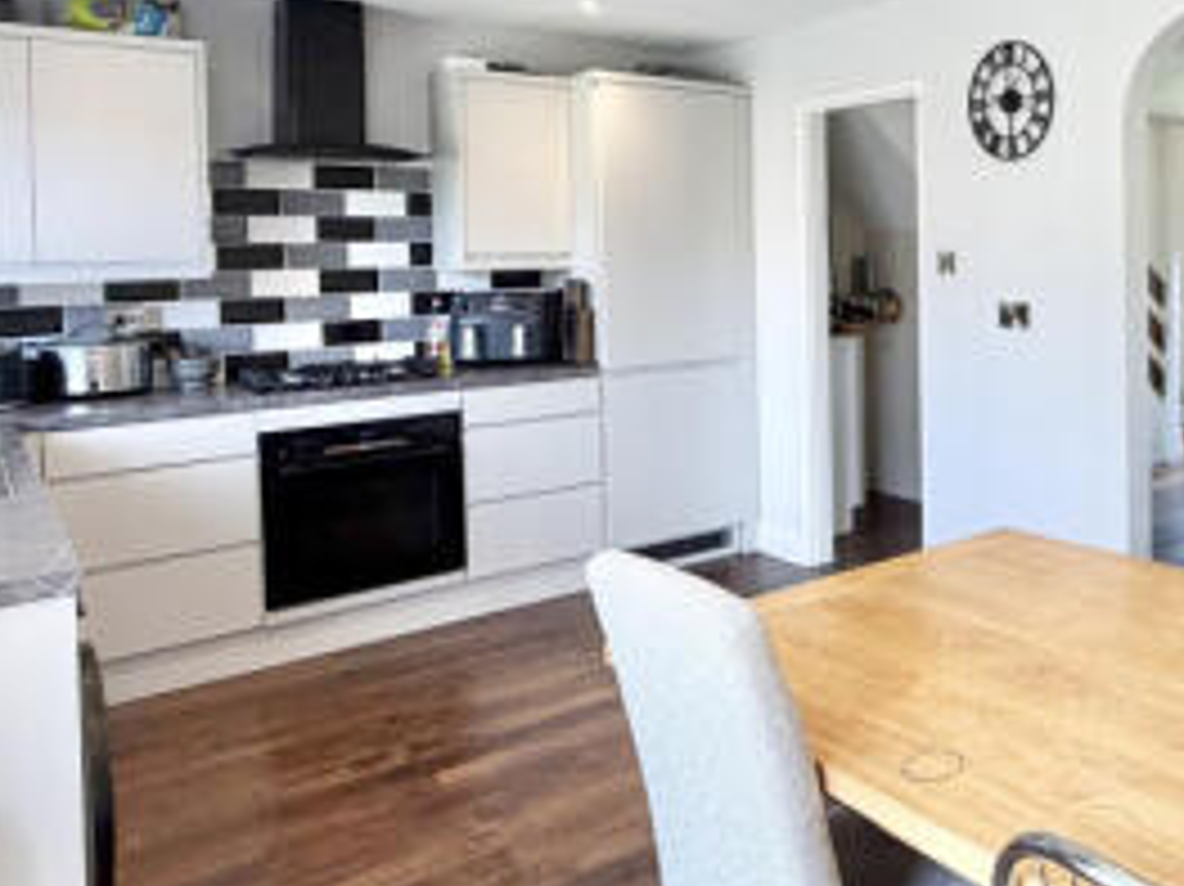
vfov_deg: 44.4
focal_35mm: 31
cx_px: 1096
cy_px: 263
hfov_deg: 50.7
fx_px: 1060
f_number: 2.2
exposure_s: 1/100
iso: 80
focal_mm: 2.22
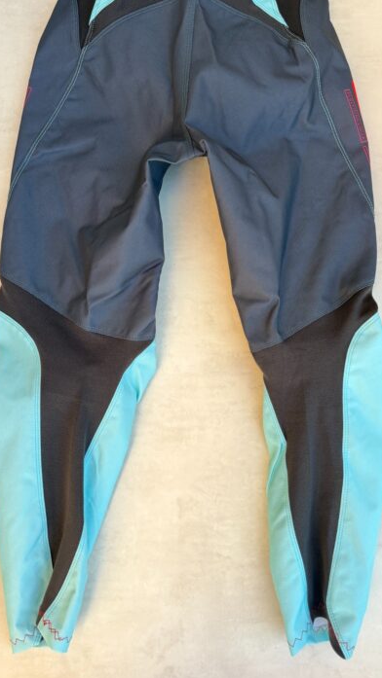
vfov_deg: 64.1
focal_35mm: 30
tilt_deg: -85.0
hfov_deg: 38.9
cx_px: 174
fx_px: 540
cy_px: 295
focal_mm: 6.76
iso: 125
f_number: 1.78
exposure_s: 1/204
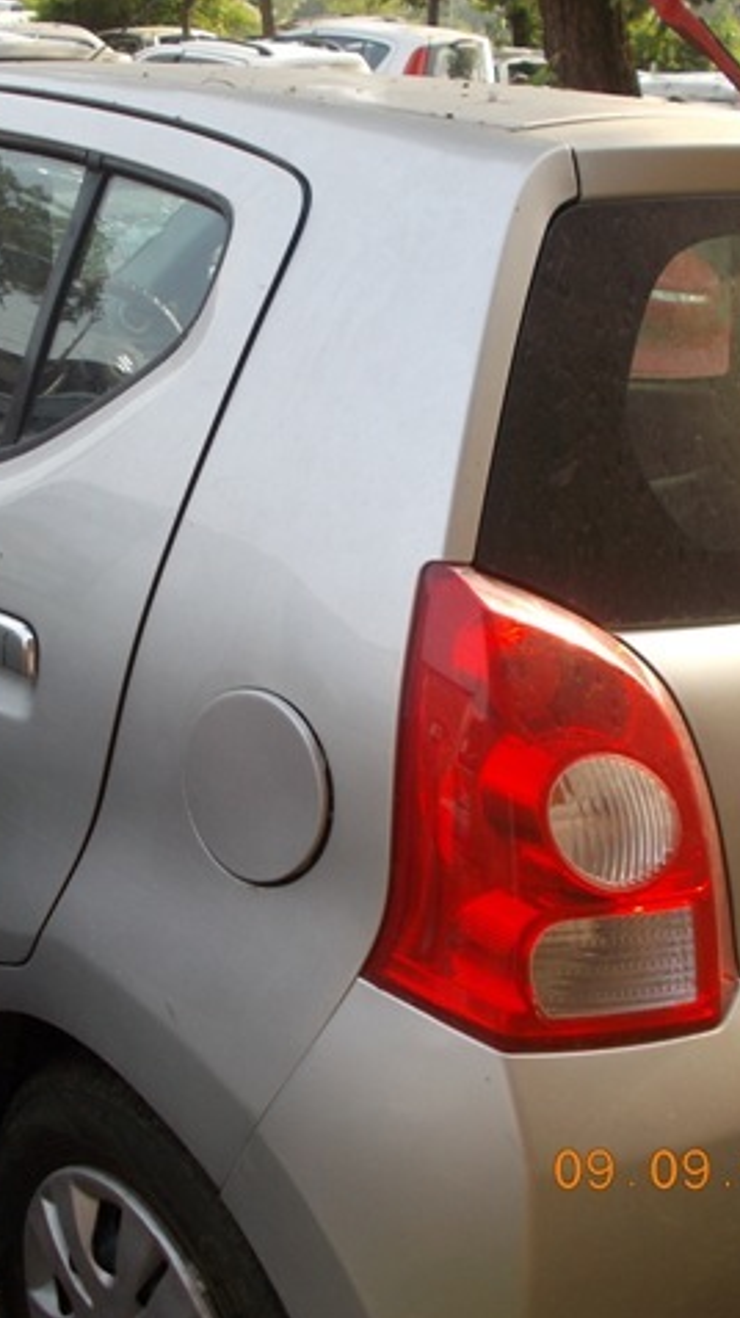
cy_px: 660
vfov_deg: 52.8
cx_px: 268
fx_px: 1327
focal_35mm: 38
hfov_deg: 31.0
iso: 80
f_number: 3.2
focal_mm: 4.6
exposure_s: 1/160
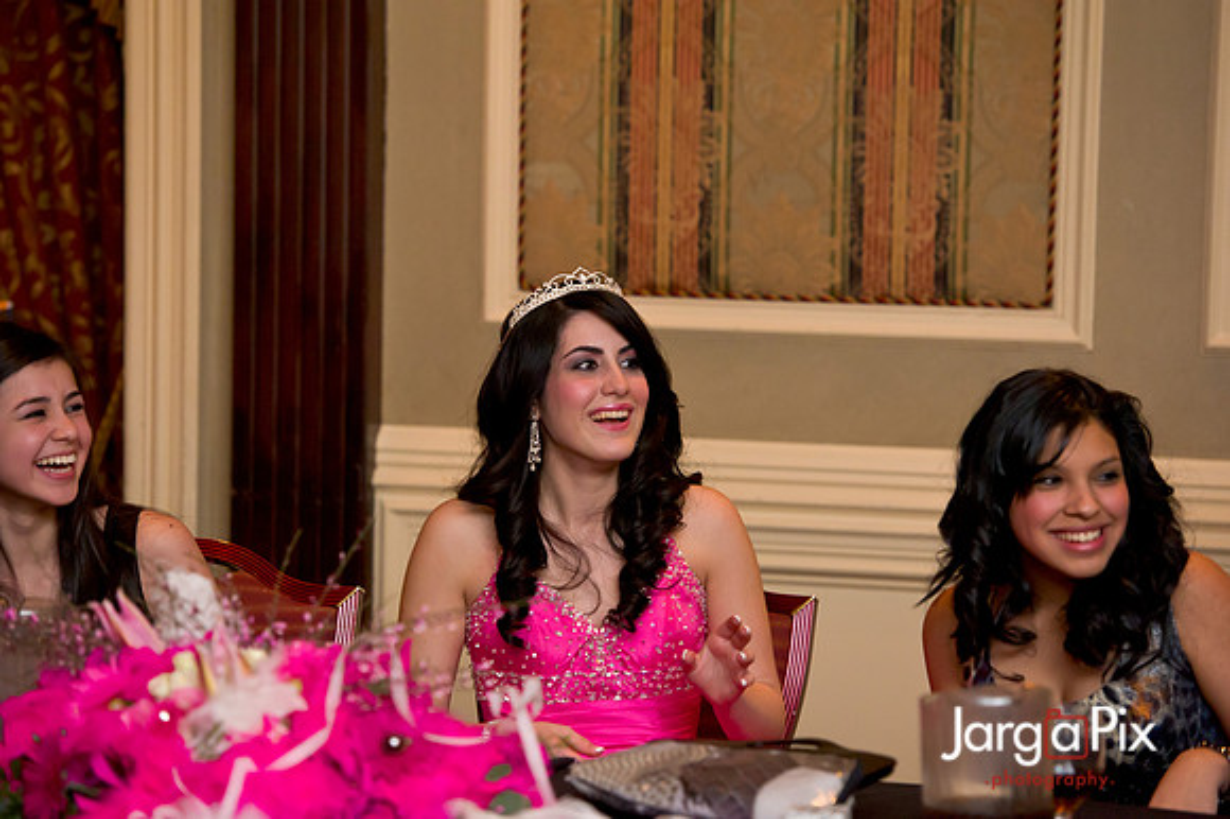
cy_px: 410
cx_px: 615
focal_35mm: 140
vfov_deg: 9.8
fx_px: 4780
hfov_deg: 14.7
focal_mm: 140
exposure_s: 1/125
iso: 3200
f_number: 3.2
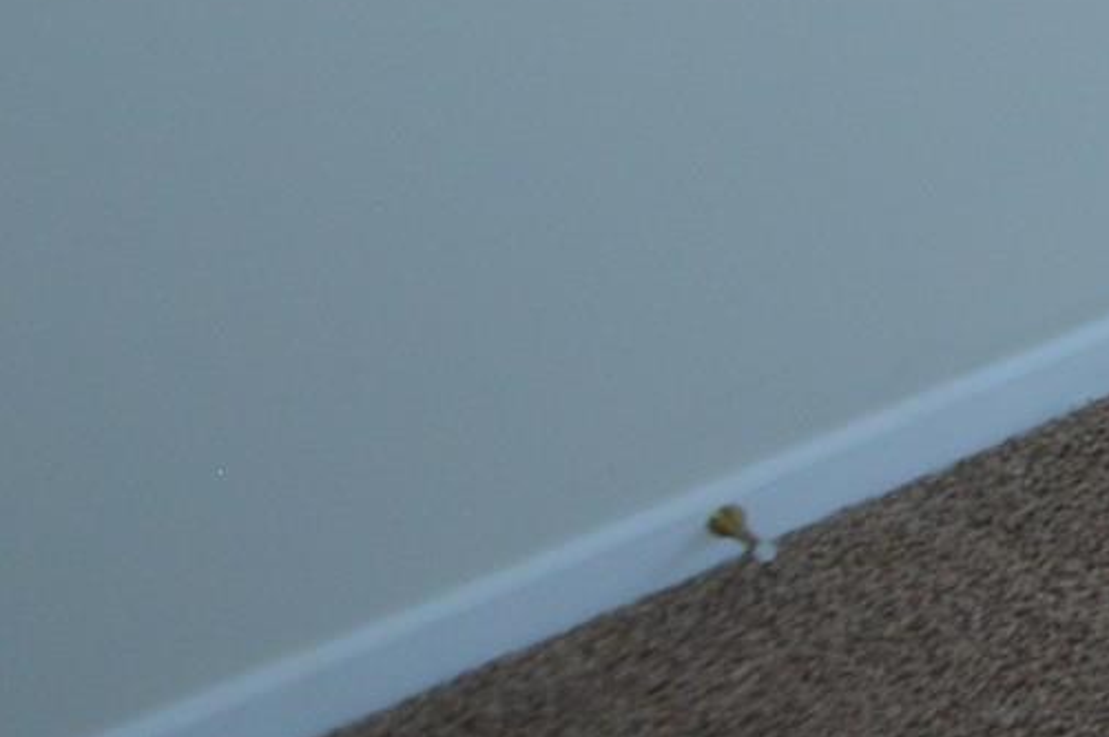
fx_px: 2770
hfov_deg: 13.3
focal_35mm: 90
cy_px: -547
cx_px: 2937
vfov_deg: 13.7
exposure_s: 1/125
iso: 400
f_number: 5.6
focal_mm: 10
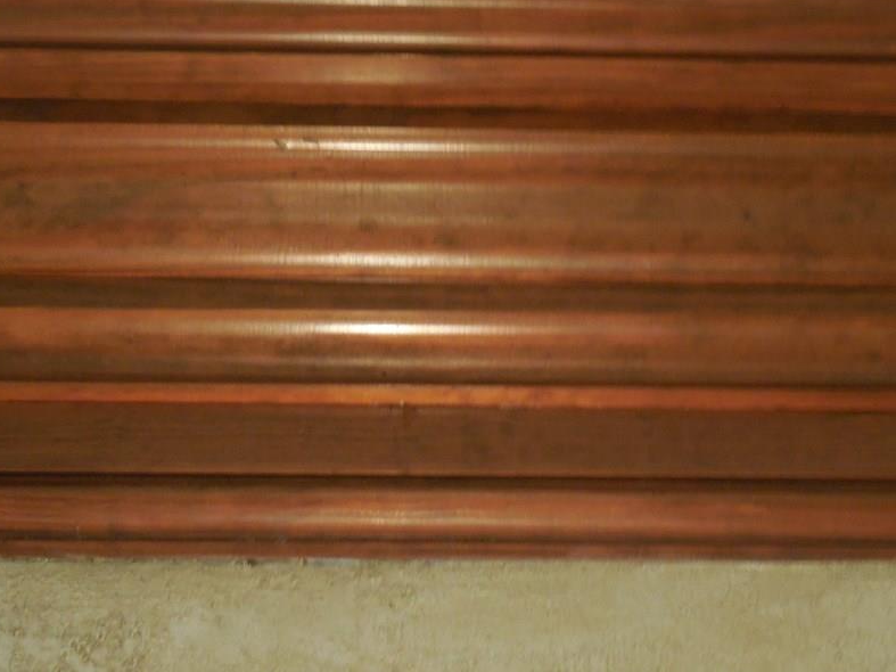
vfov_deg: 10.7
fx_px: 3571
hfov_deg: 14.3
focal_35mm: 138
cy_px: 317
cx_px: 406
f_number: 4.7
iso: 800
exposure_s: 1/8
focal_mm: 19.1
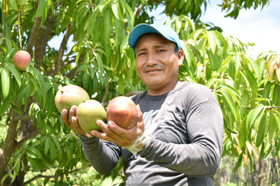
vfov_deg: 25.1
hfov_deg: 36.9
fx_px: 420
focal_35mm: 54
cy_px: 93
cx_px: 140
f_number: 5
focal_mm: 36
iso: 100
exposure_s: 1/200
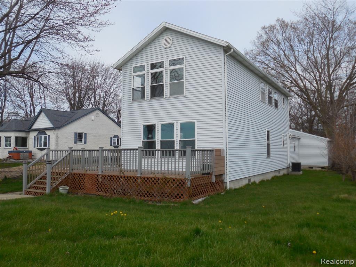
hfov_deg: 60.0
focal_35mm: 30
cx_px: 178
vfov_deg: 46.8
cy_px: 134
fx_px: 309
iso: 125
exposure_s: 1/1250
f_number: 3.8
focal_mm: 5.3
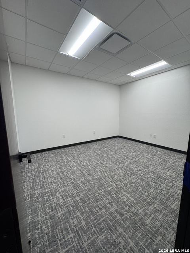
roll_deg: +1.0
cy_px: 126
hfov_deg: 85.7
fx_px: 102
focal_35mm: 14
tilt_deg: -7.5
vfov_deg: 102.1
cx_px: 95
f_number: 2.2
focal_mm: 2.22
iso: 125
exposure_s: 1/100
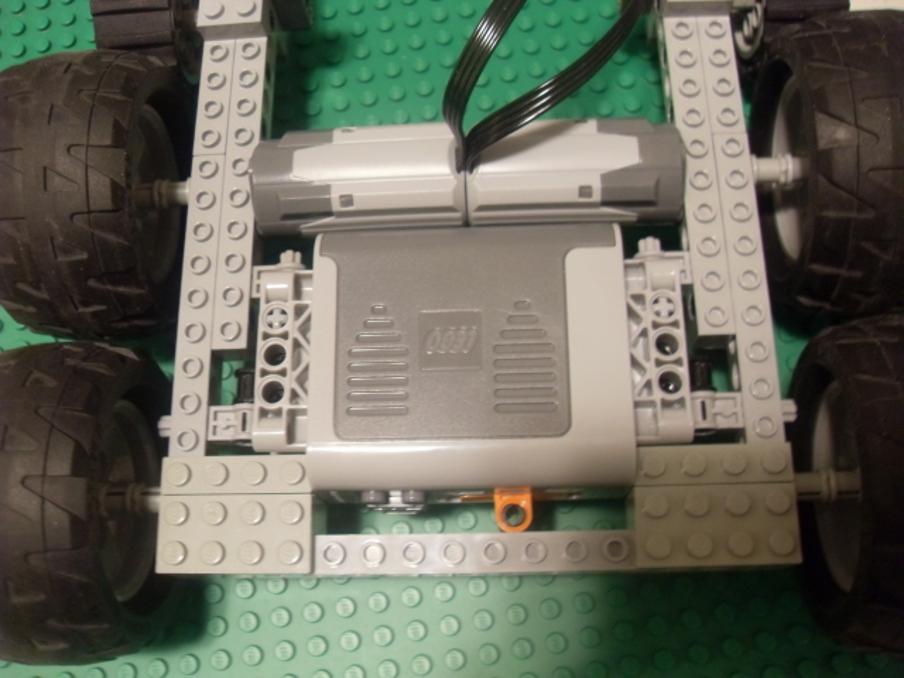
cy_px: 339
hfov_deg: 52.6
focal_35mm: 35
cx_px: 452
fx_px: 914
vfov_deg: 40.7
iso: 200
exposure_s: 1/6
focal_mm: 6.3
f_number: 2.8
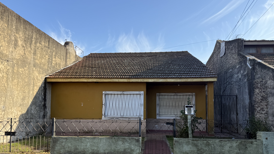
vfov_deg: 42.6
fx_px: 196
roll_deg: -0.6
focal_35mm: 27
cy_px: 96
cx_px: 135
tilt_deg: +2.8
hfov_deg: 69.9
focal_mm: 6.76
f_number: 1.78
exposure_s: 1/1770
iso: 80
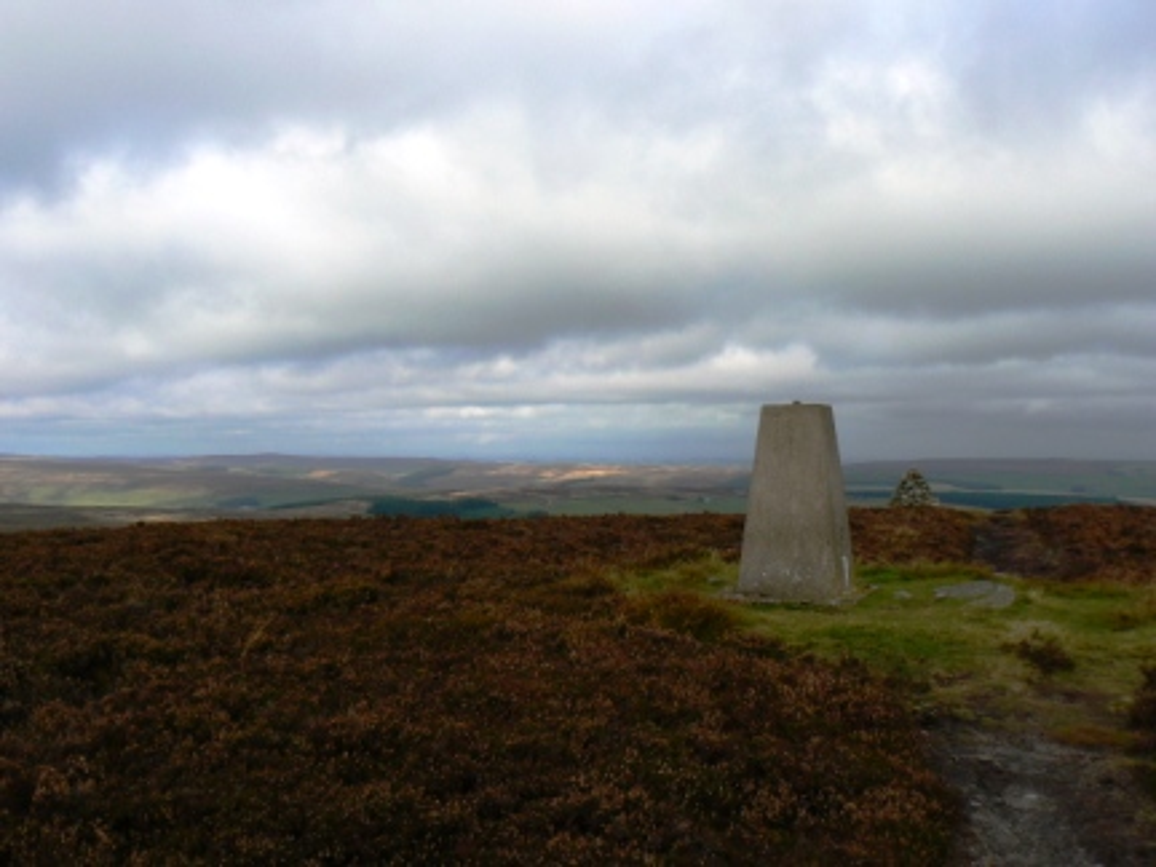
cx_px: 578
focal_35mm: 36
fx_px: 1202
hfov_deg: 51.4
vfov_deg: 39.7
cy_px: 434
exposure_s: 1/400
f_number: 6.3
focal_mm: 6
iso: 80
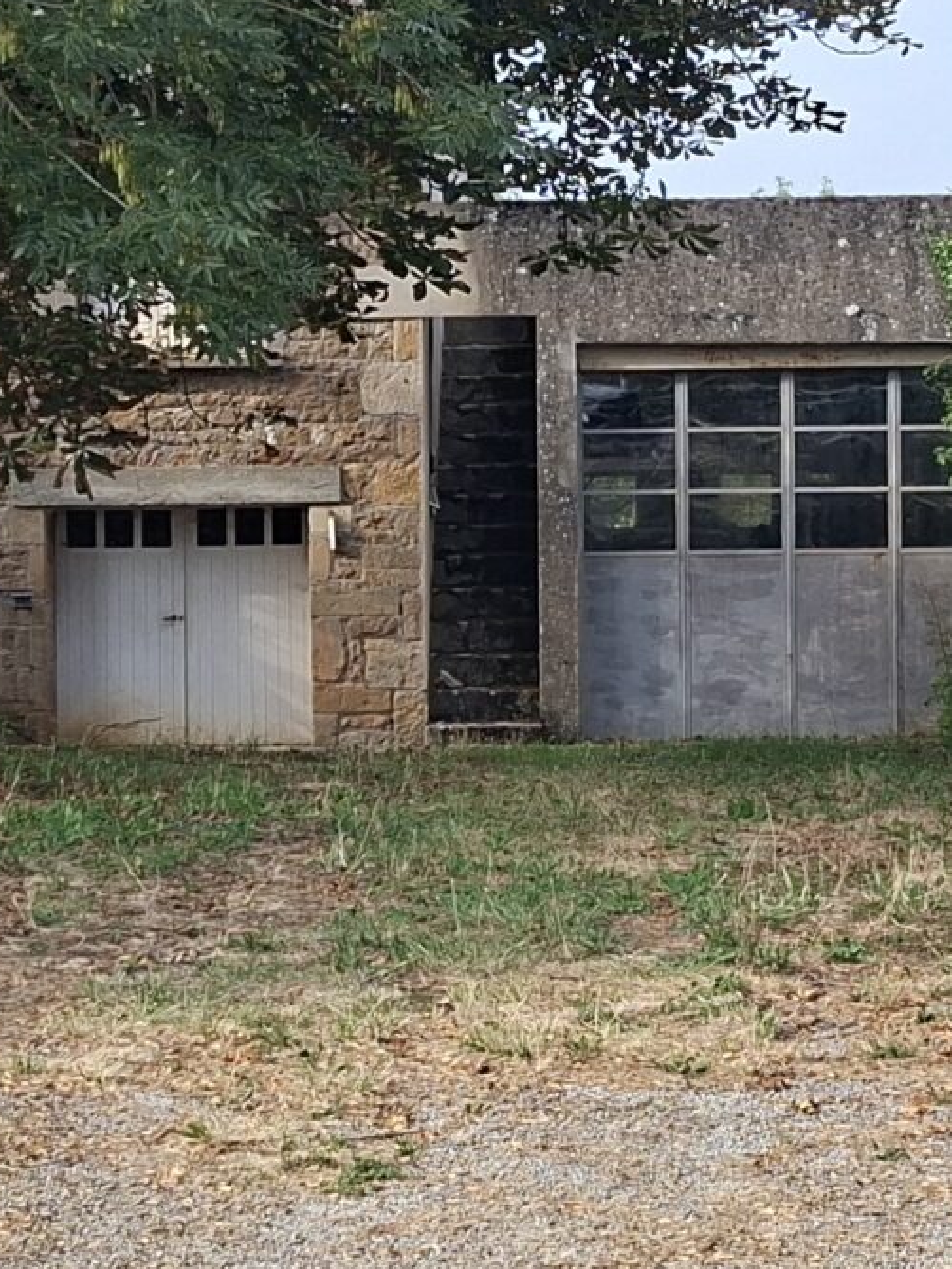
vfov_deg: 22.2
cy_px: 525
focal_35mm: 88
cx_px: 548
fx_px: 3226
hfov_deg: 16.8
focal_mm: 5.54
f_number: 1.8
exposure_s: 1/915
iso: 50
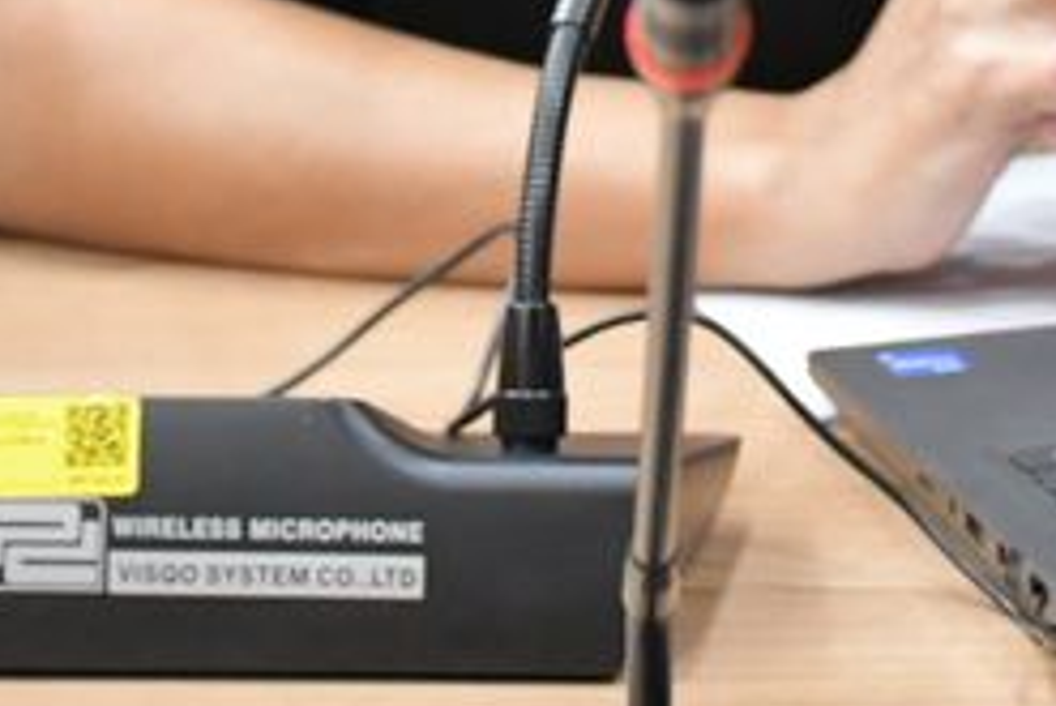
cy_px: -695
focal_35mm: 311
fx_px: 9128
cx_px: 1077
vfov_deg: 4.4
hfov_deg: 6.6
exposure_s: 1/125
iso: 3200
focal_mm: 50
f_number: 4.8
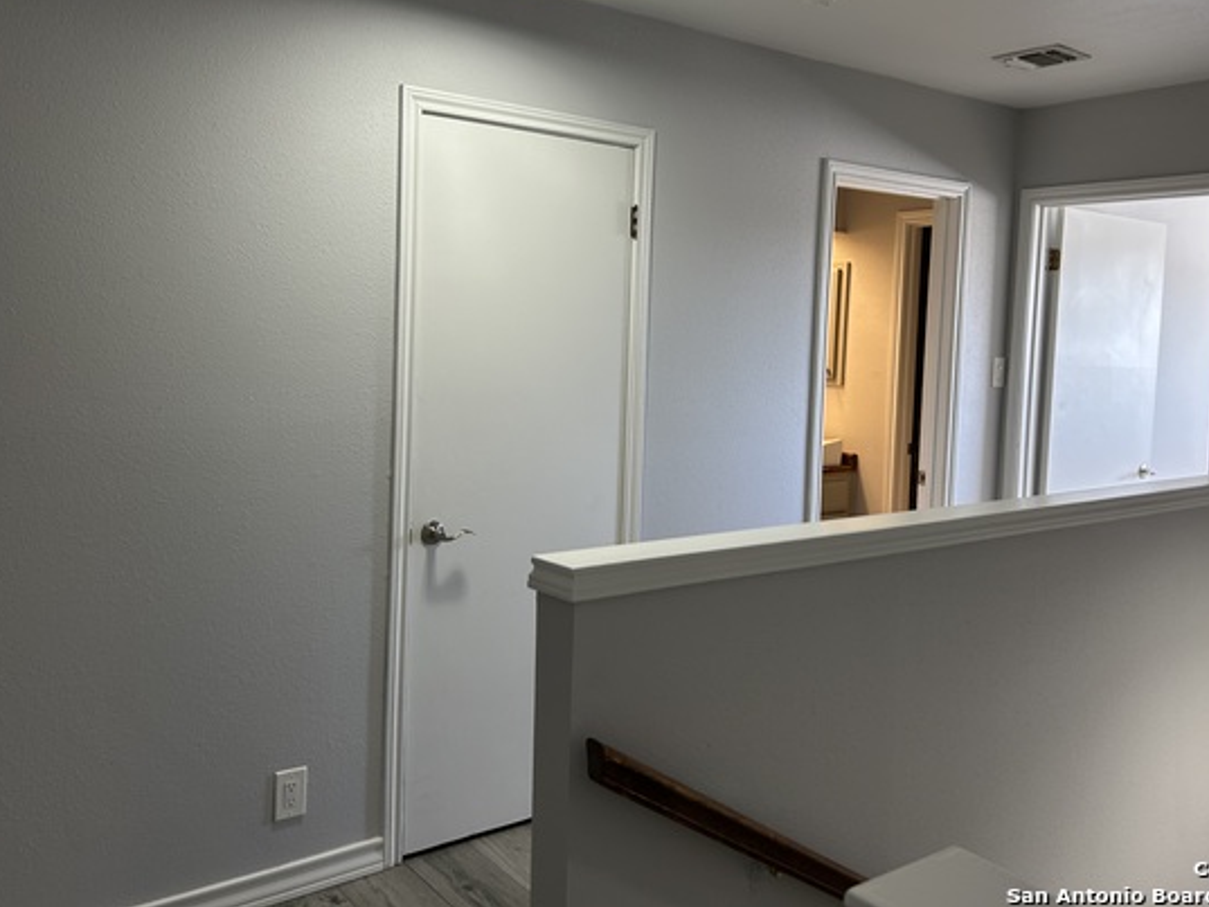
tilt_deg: -1.6
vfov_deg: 45.2
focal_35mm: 31
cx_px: 653
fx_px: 1083
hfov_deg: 58.3
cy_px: 369
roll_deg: -1.4
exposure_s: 1/60
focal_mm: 5.7
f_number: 1.5
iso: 64
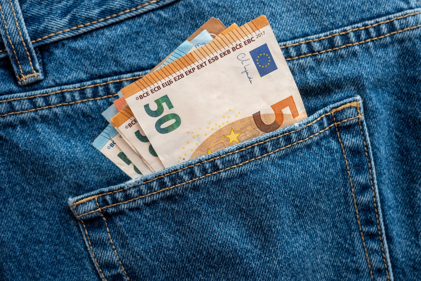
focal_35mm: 34
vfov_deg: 39.1
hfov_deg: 56.1
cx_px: 210
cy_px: 140
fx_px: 395
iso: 160
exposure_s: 1/40
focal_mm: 22.5
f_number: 4
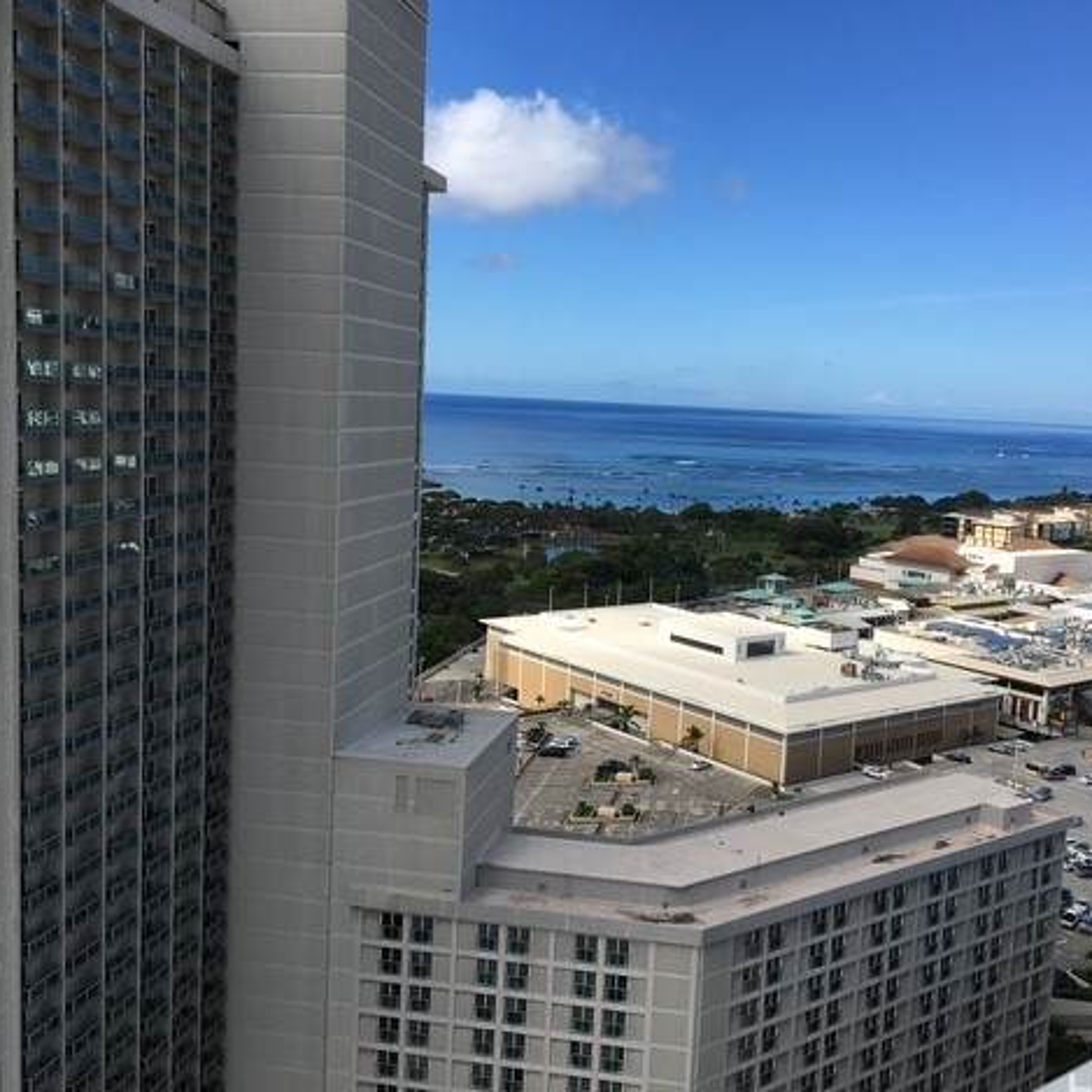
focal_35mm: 35
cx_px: 619
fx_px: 1249
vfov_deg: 47.2
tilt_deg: -6.9
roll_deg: -2.9
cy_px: 552
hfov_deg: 47.1
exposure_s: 1/1672
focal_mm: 4.15
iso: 25
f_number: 2.2
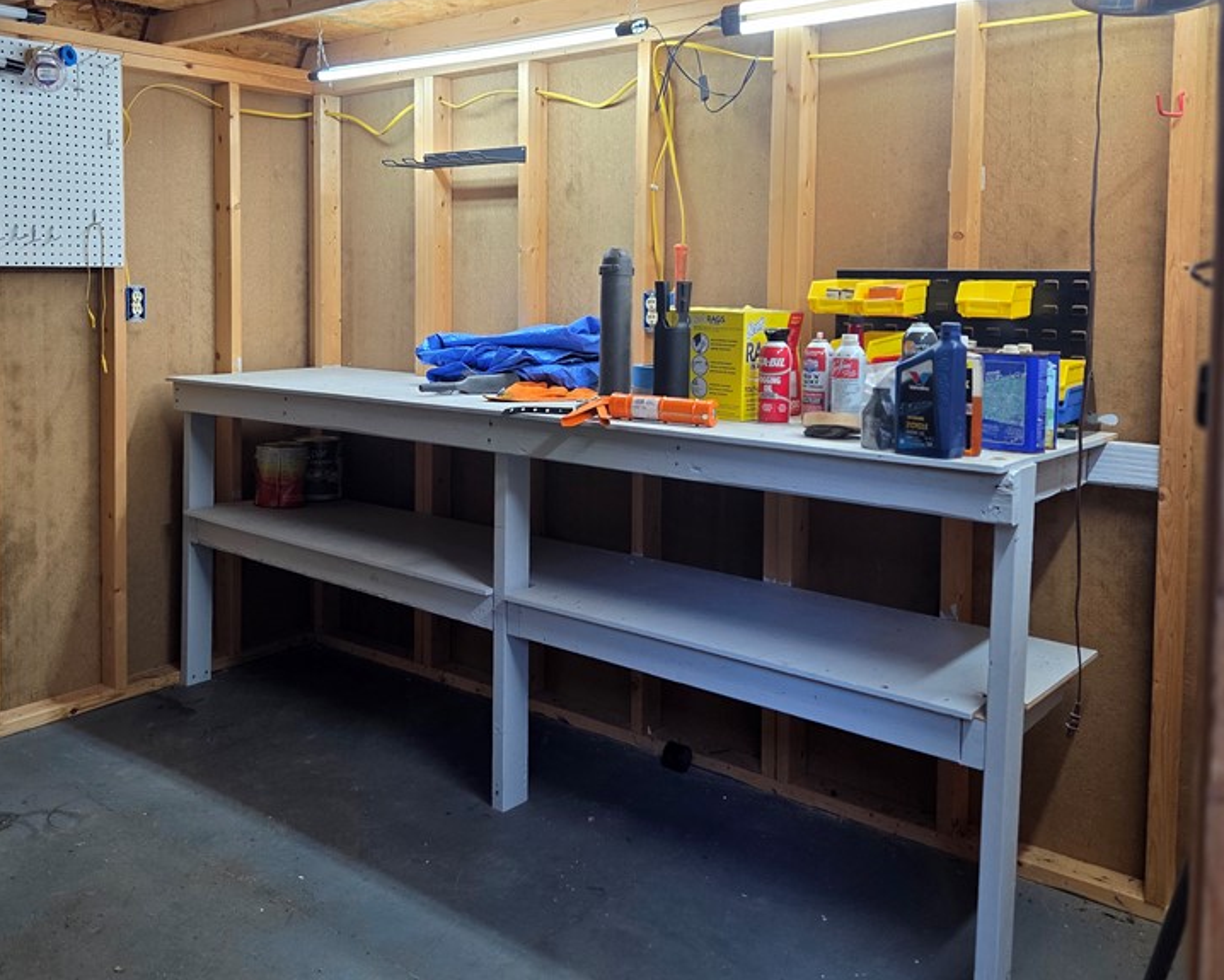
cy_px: 355
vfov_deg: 45.3
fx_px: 1160
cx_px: 488
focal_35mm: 32
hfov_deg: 55.2
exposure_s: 1/120
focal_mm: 5.4
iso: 125
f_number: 1.8
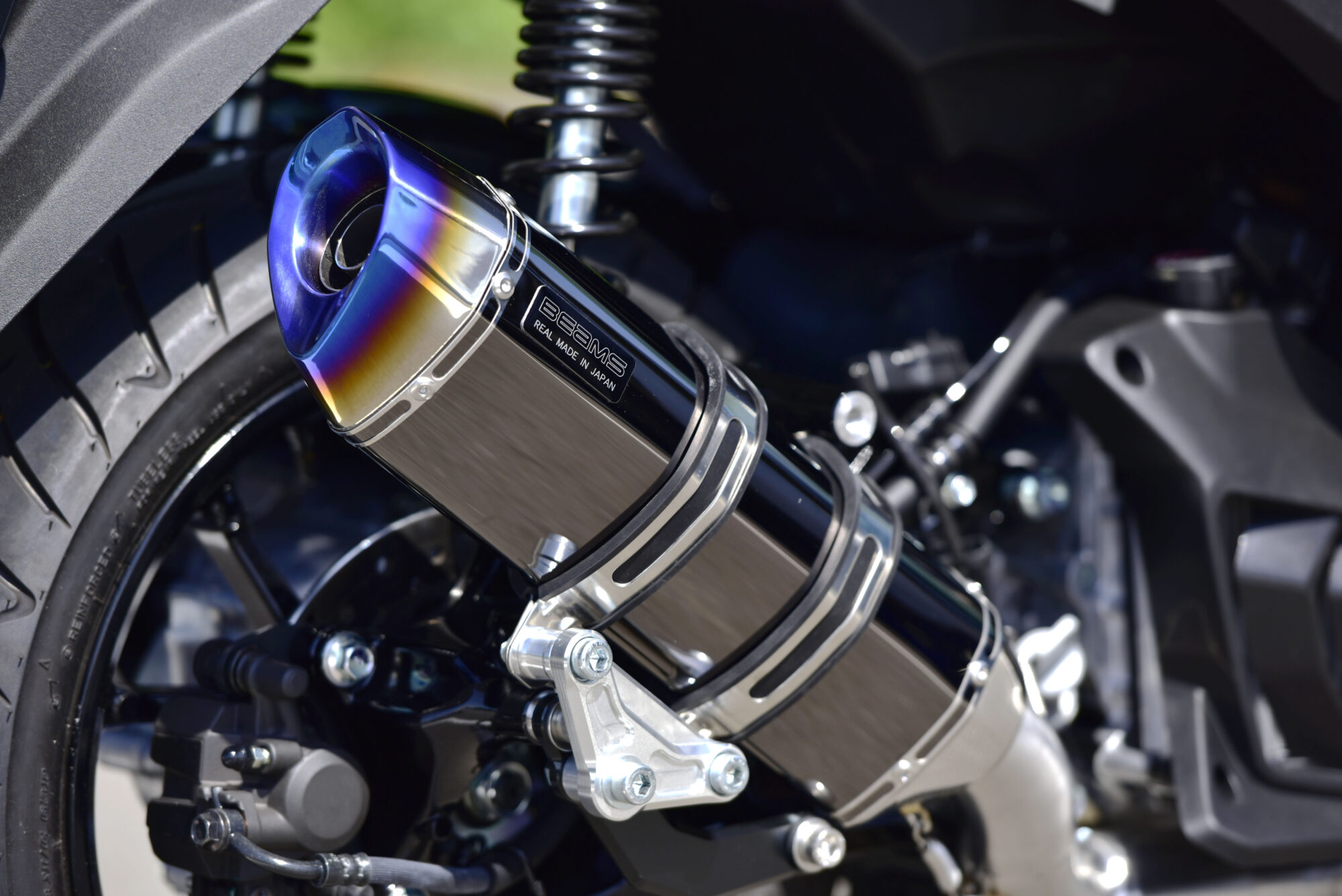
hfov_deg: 11.4
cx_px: 671
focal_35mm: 180
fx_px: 6712
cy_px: 448
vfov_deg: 7.6
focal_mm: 180
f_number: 3.5
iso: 100
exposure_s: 1/1250
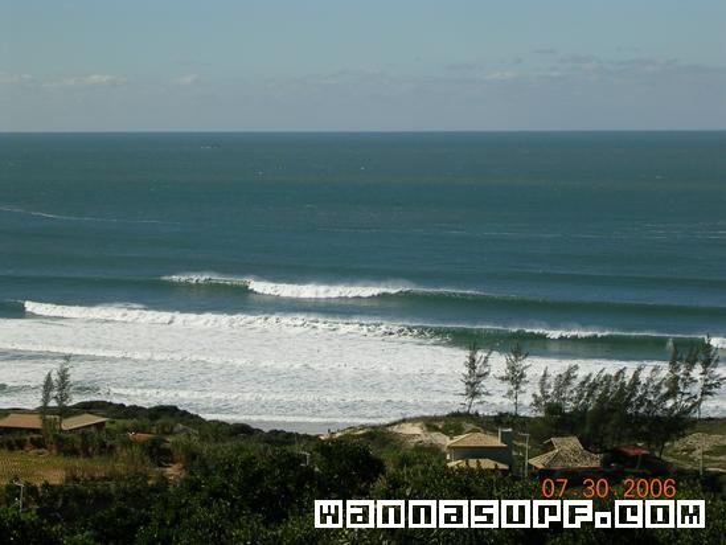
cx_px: 363
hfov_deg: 17.1
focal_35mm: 115
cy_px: 272
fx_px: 2412
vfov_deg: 12.9
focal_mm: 17.4
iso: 50
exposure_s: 1/813
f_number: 4.9
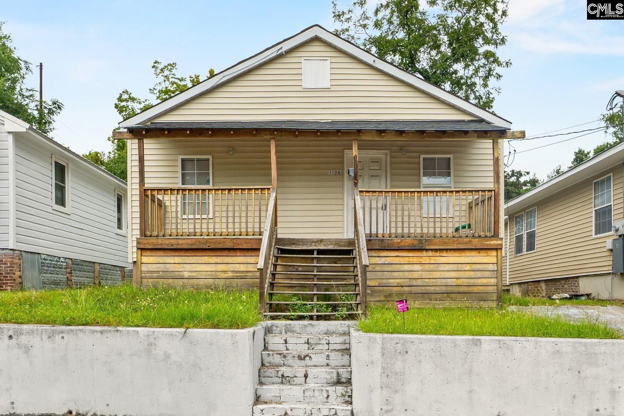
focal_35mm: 16
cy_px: 208
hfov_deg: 95.0
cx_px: 312
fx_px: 286
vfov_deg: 72.1
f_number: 6.3
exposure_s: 1/400
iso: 250
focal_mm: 11
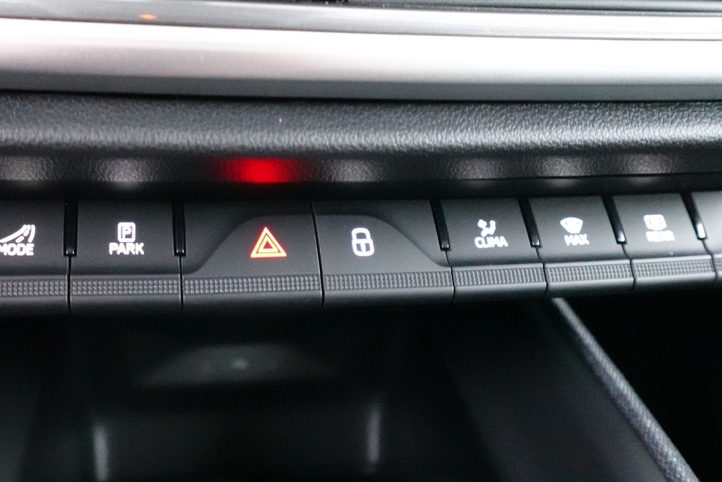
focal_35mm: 31
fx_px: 622
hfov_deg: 59.4
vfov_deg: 42.0
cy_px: 302
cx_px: 265
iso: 6400
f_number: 2
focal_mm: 7.6
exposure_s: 1/15
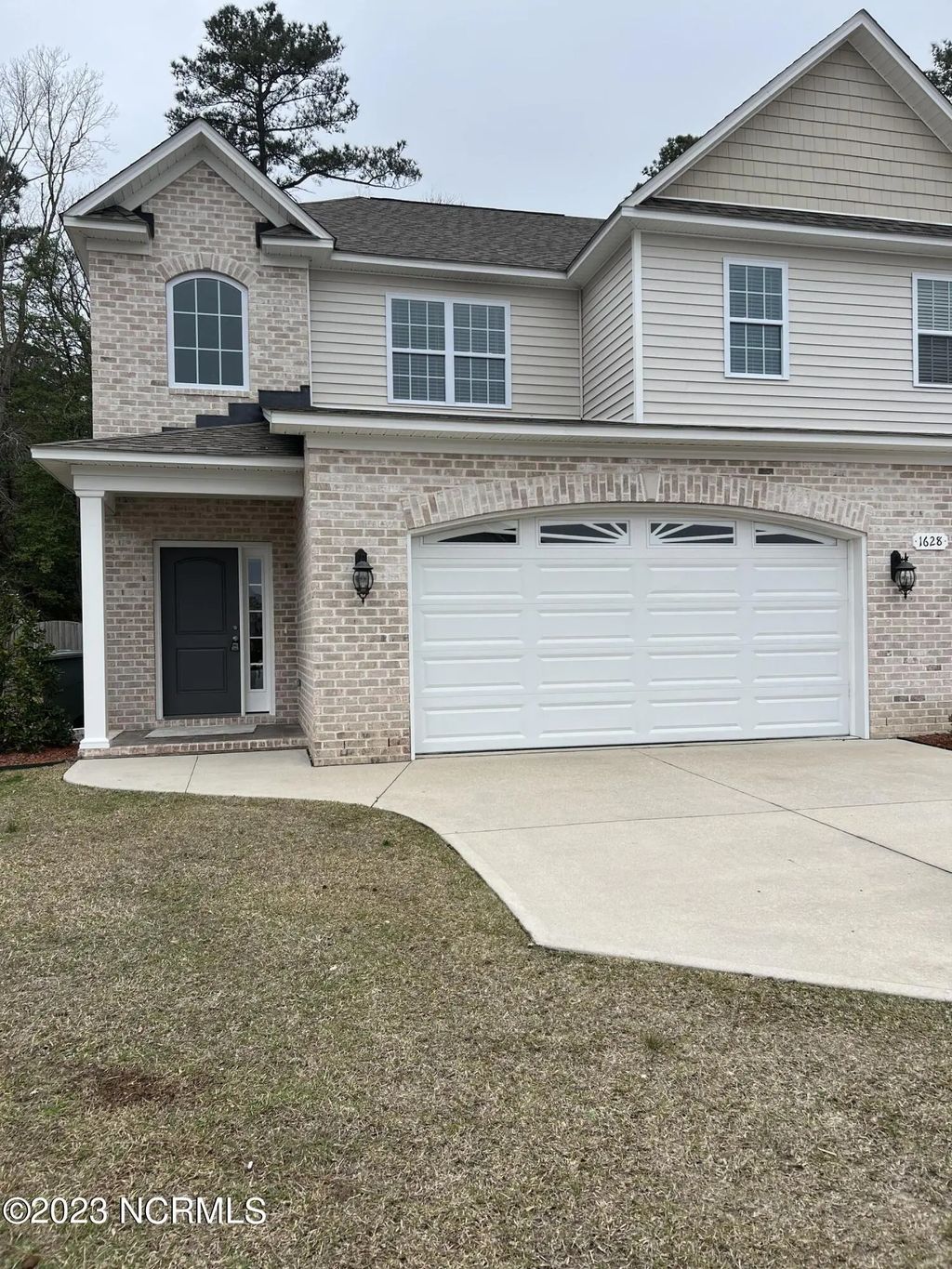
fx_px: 953
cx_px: 476
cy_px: 634
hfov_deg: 53.1
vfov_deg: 67.3
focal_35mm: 26
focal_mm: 5.7
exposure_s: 1/1209
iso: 50
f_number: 1.5
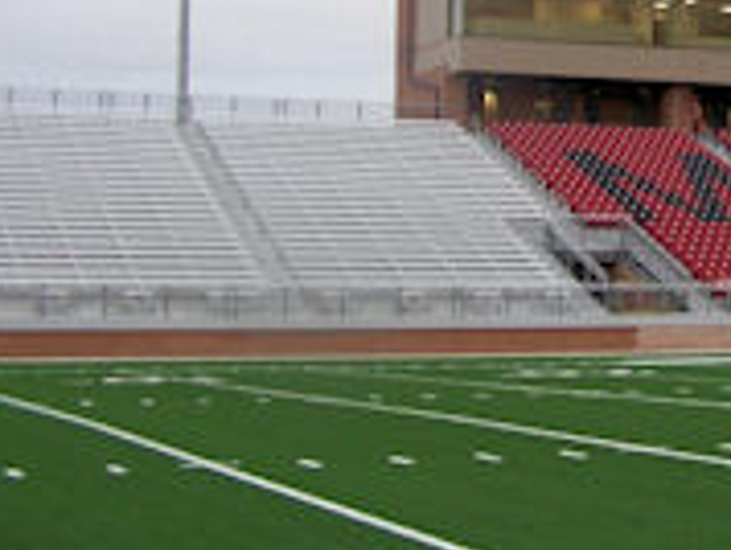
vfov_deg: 15.2
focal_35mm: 96
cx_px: 834
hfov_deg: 19.4
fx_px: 2030
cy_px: 33
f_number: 2.8
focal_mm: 6.3
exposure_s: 1/45
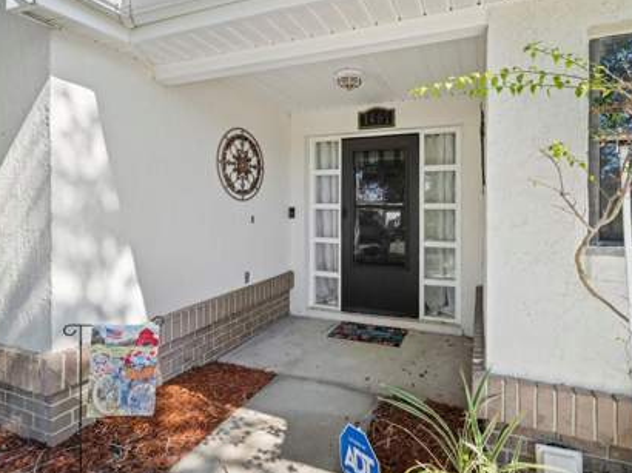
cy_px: 236
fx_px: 328
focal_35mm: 18
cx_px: 353
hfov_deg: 87.4
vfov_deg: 71.5
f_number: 9
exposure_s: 1/125
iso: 800
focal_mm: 16
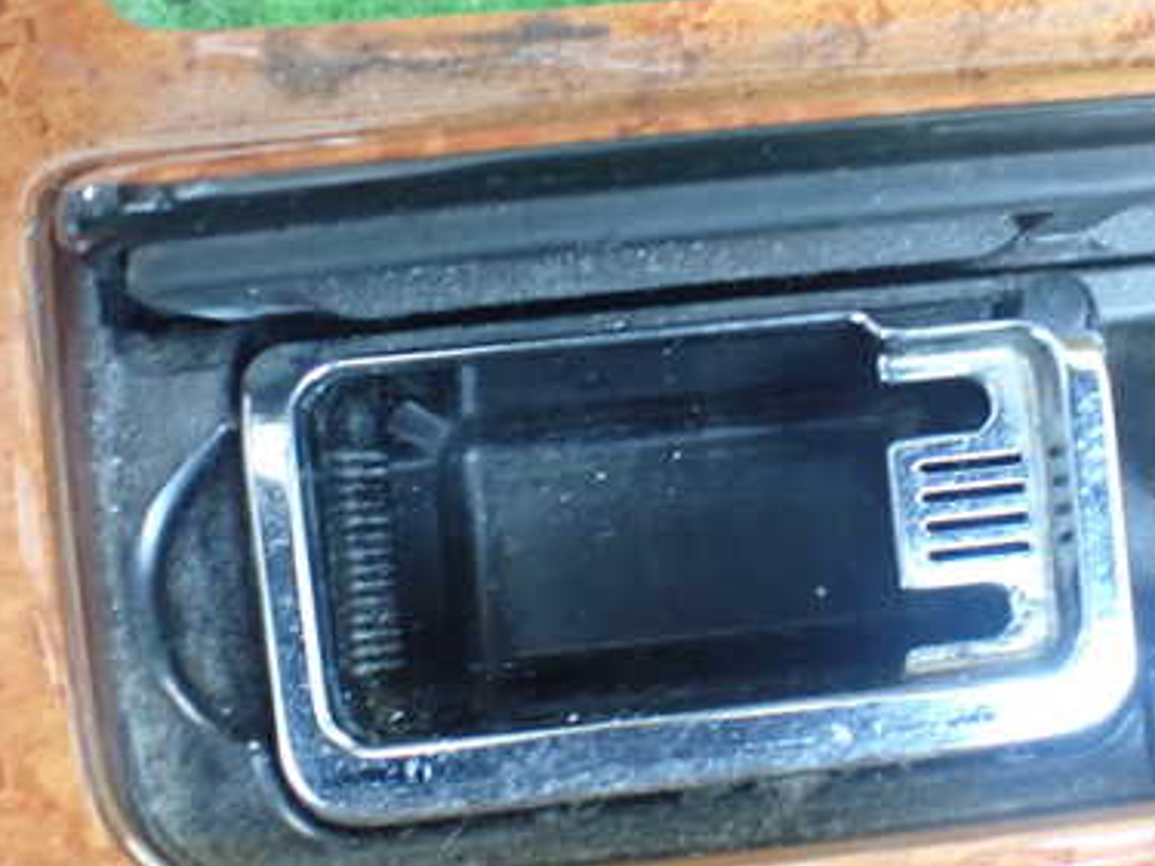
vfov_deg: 30.2
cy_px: 367
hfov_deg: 38.8
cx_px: 844
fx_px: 1601
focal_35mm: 48
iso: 800
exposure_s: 1/40
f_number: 2.3
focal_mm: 5.4
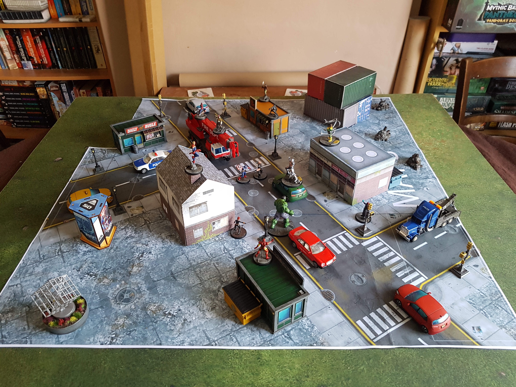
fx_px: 388
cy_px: 194
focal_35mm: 26
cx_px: 258
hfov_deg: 67.3
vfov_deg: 53.1
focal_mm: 4.2
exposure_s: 1/24
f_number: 1.7
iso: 200
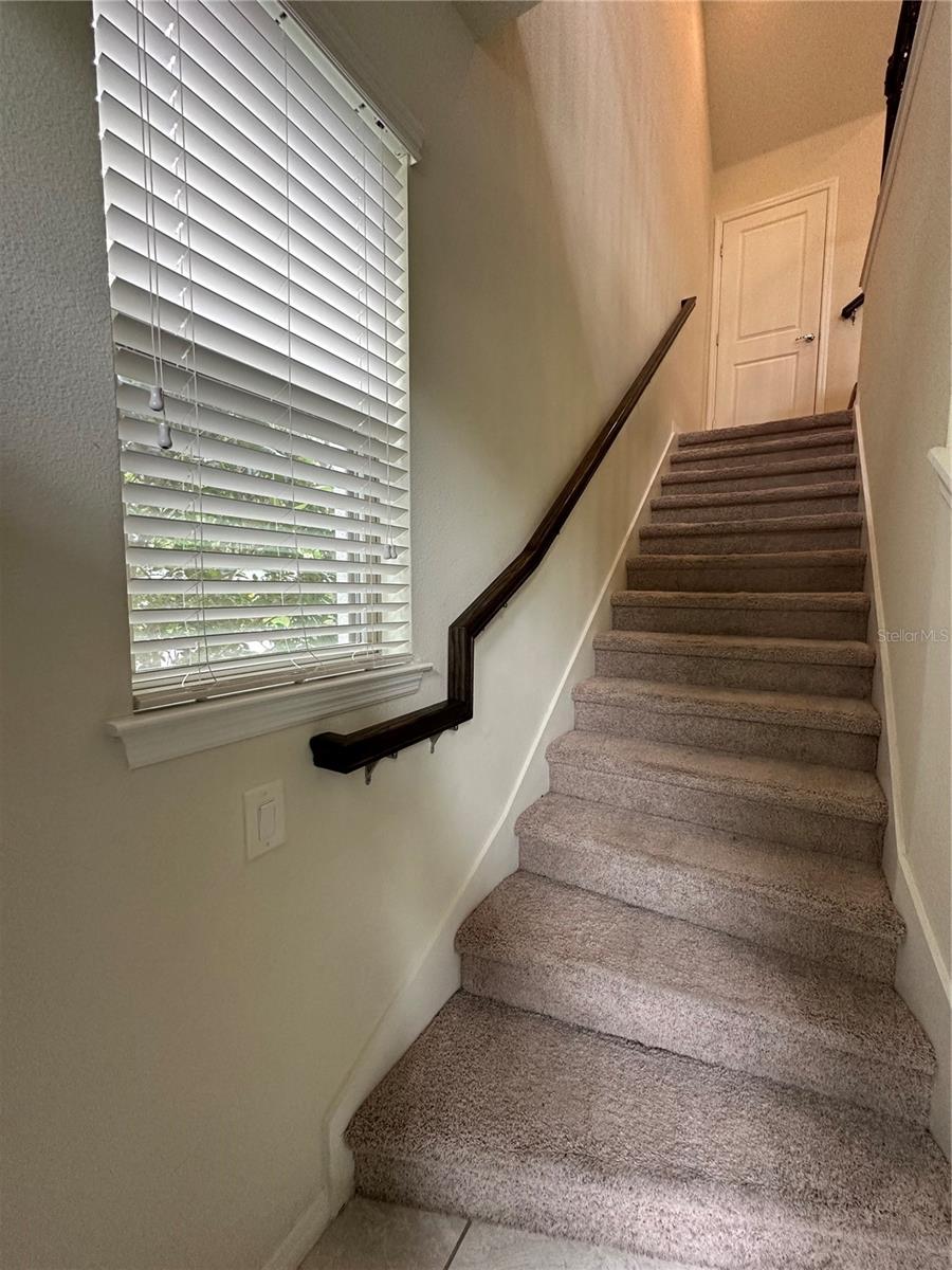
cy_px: 635
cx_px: 476
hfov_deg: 85.7
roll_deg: -1.1
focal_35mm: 14
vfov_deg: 102.1
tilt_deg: -6.0
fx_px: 513
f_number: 2.2
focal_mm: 2.22
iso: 320
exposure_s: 1/120
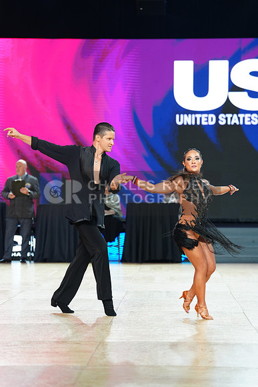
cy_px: 194
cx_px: 129
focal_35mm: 100
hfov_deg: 13.7
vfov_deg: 20.4
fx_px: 1074
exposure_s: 1/400
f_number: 2.8
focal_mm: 100
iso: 1000
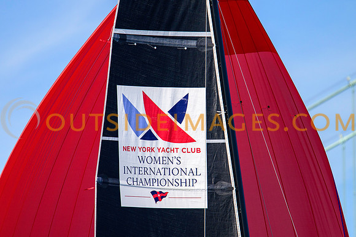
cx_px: 178
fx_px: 5930
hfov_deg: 3.4
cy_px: 118
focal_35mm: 600
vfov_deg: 2.3
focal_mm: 400
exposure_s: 1/3200
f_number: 4.5
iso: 250
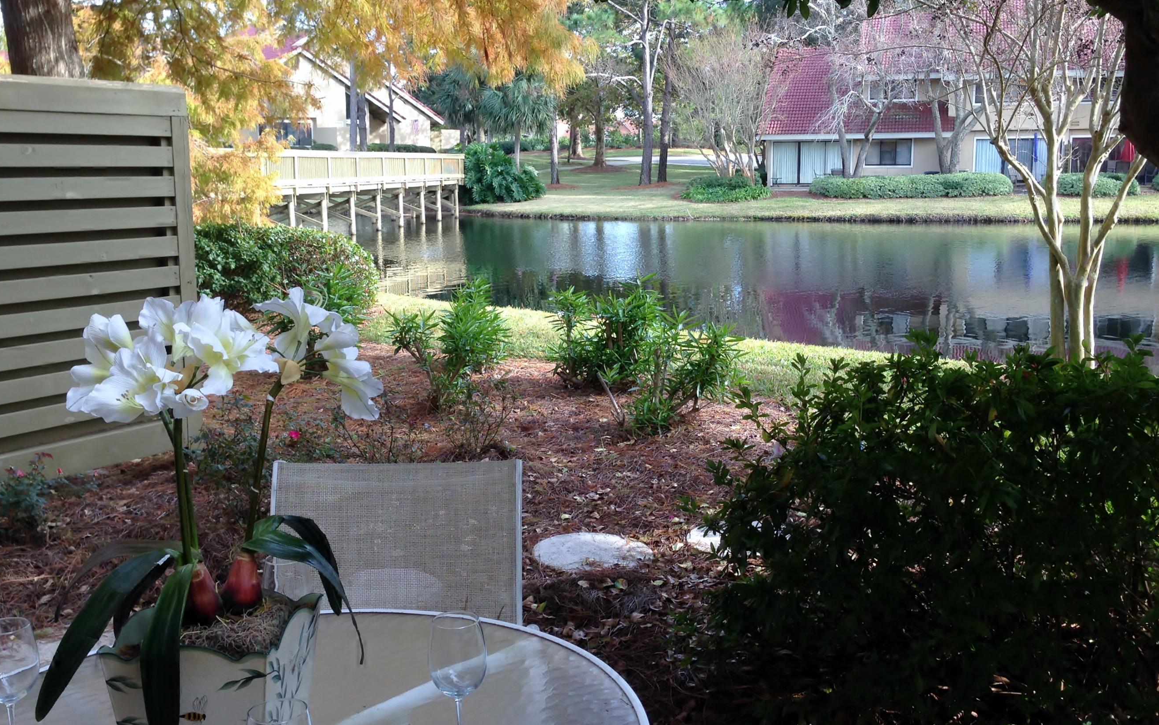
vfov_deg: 32.0
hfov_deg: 49.3
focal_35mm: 40
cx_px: 602
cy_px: 341
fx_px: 1264
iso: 50
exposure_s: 1/178
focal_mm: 4.12
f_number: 2.4
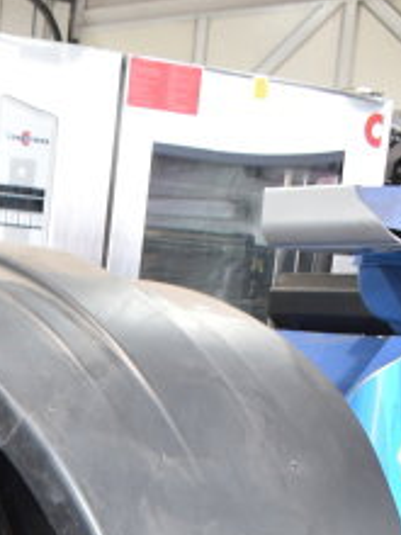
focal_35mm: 108
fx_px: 1668
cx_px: -277
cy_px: 762
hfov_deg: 12.7
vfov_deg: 16.8
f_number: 3.5
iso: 500
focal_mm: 18
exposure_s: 1/30
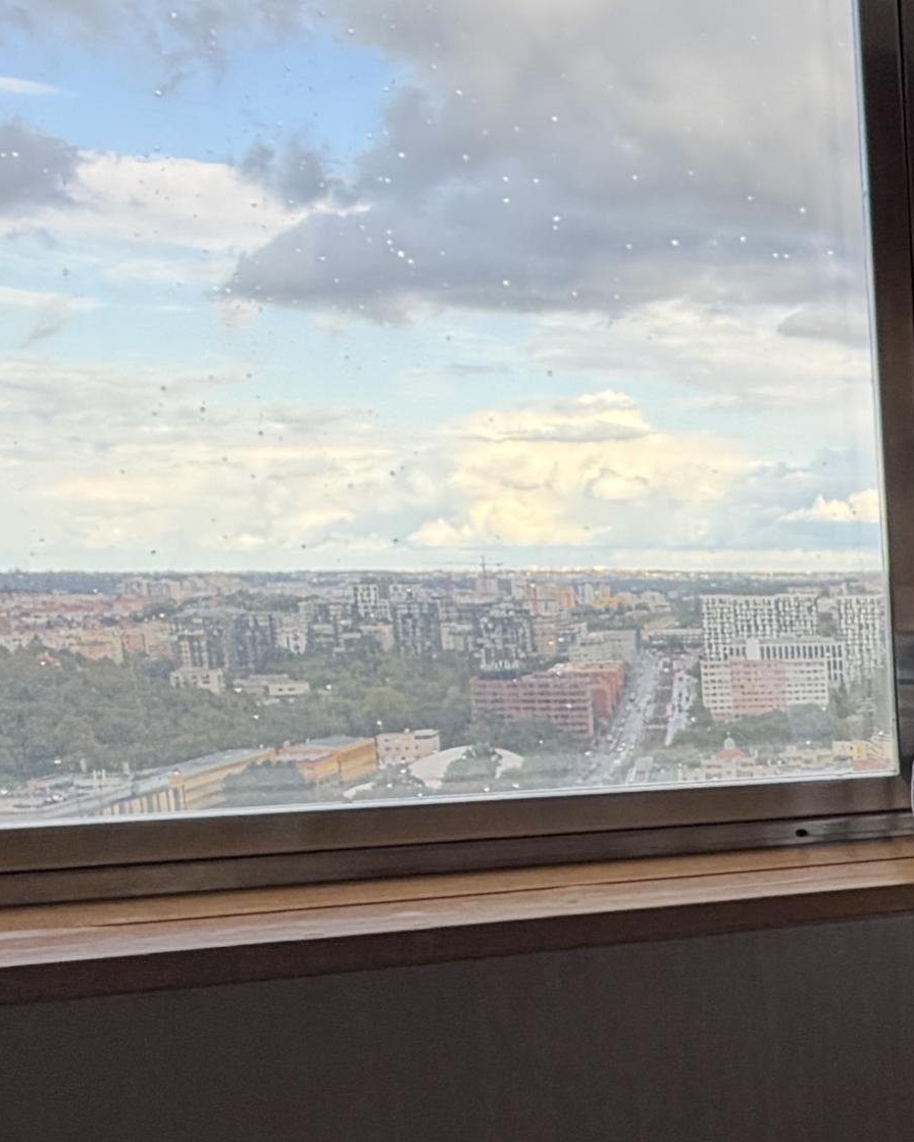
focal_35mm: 50
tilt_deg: -7.7
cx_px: 1596
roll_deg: -0.3
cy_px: 792
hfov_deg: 21.4
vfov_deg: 36.8
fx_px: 1690
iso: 25
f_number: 2.2
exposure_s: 1/100
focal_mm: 2.22
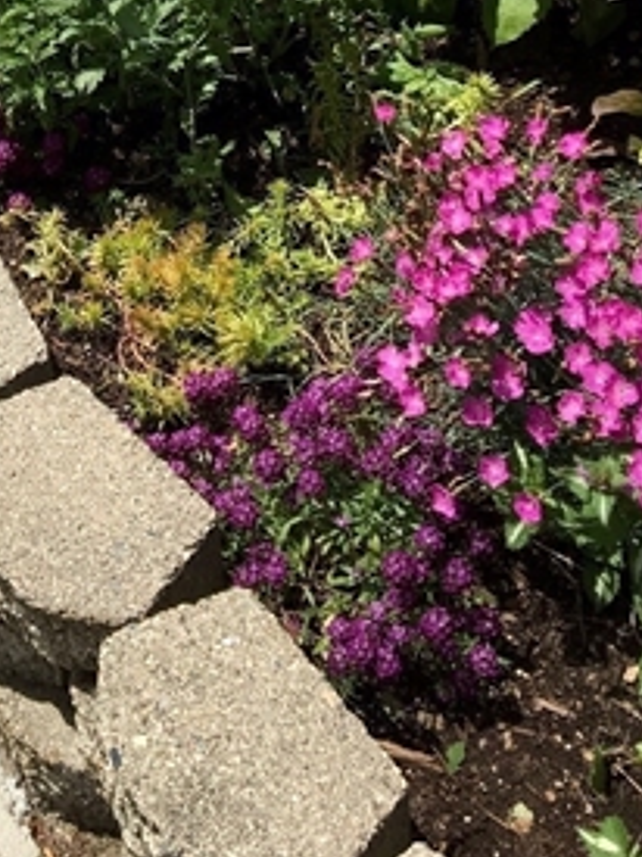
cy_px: -271
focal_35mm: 81
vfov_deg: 21.7
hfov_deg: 17.9
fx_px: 2005
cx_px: 72
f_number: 2.2
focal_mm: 4.15
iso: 25
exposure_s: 1/2481
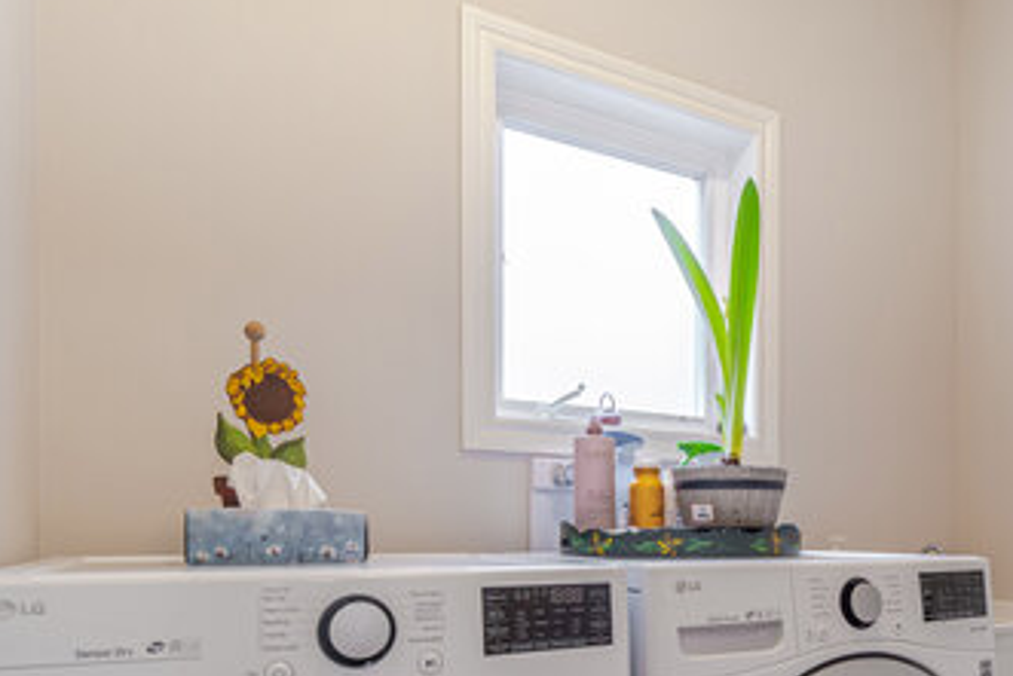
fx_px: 816
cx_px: 750
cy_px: 555
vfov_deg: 42.7
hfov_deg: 60.4
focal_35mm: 29
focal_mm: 10
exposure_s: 1/1.67
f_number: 7.1
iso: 80
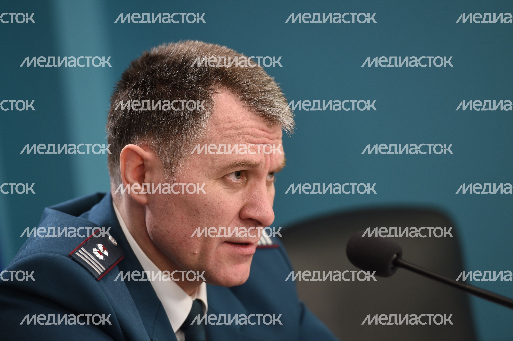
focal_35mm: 200
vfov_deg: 6.9
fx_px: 2848
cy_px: 170
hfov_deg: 10.3
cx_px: 256
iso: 1250
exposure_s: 1/200
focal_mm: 200
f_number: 3.5
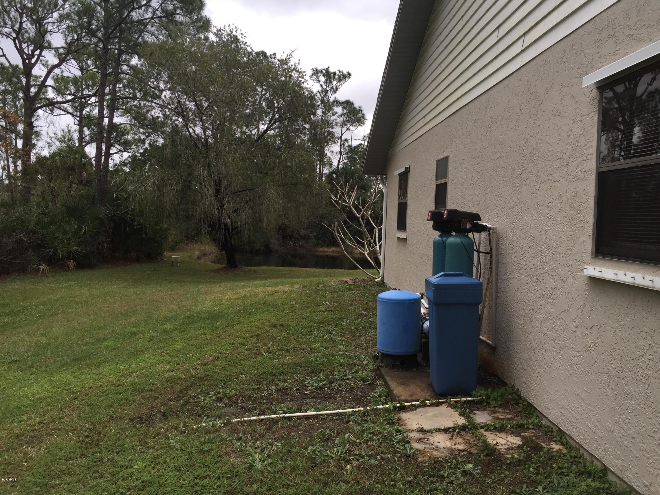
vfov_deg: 48.2
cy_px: 248
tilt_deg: -3.3
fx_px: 553
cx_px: 330
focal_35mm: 29
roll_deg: -2.6
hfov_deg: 61.7
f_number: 2.2
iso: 32
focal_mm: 4.15
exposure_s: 1/324
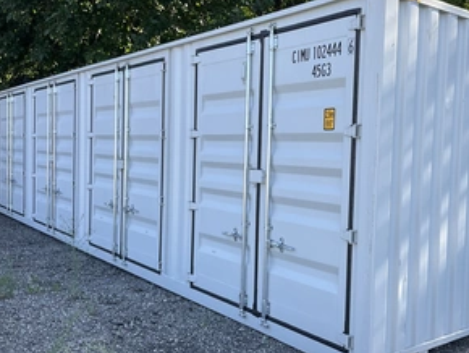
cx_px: 285
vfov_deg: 36.0
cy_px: 178
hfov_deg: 46.5
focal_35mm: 40
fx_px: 542
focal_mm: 3
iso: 25
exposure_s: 1/397
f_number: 1.8
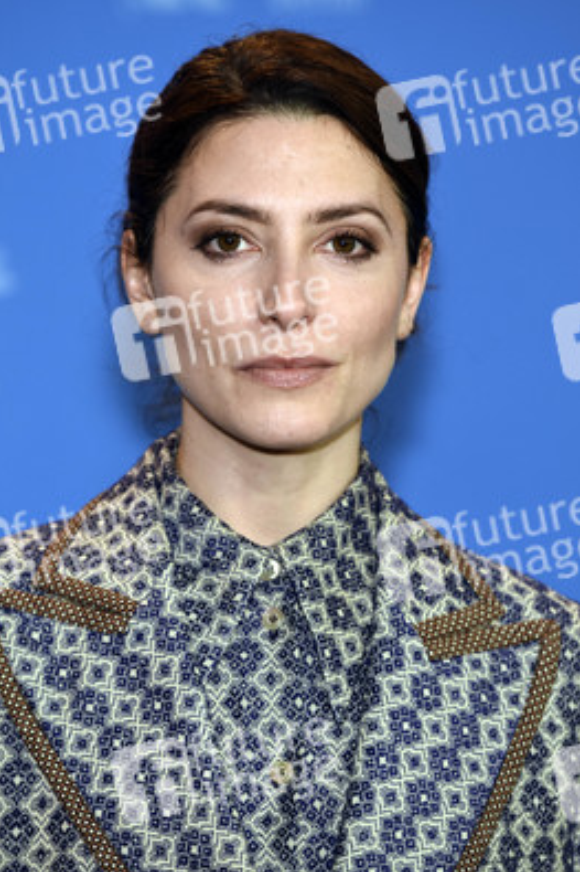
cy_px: 439
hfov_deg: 5.2
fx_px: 6422
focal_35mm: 266
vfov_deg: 7.8
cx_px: 289
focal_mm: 175
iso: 640
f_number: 3.5
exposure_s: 1/400
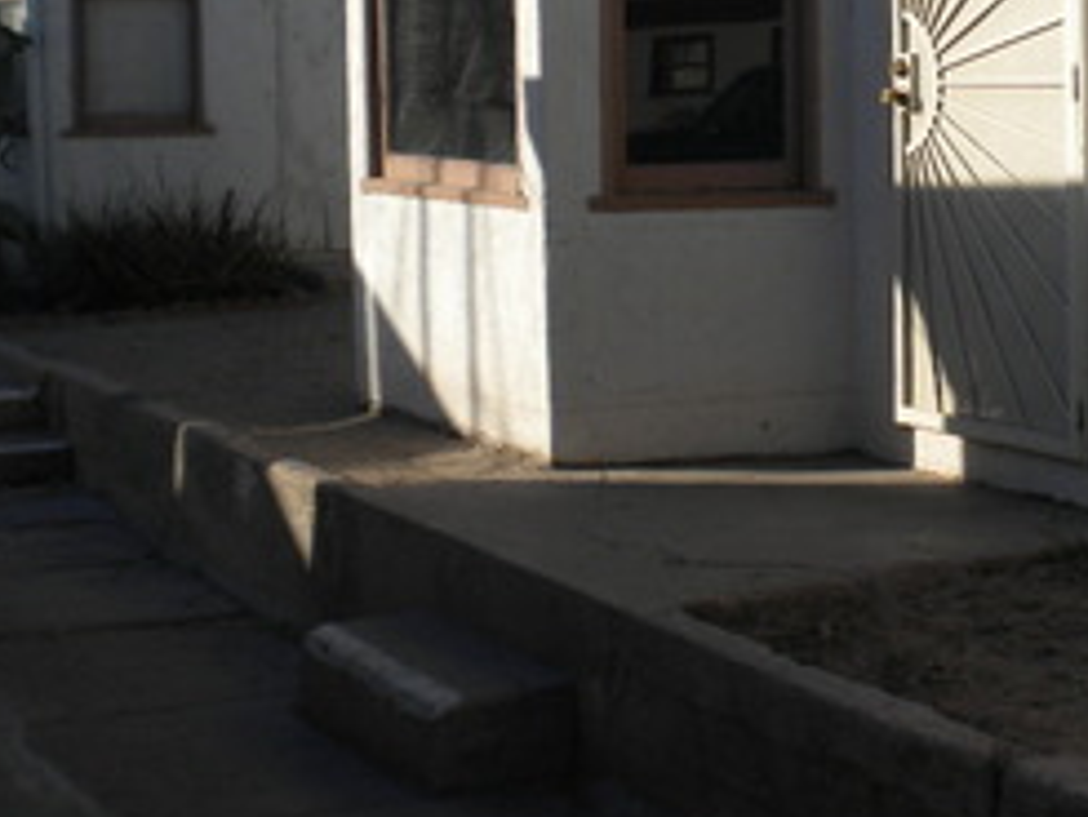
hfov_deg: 25.6
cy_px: 133
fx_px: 2296
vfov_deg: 19.9
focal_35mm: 73
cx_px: 1039
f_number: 4.6
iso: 80
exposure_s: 1/646
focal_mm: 6.3
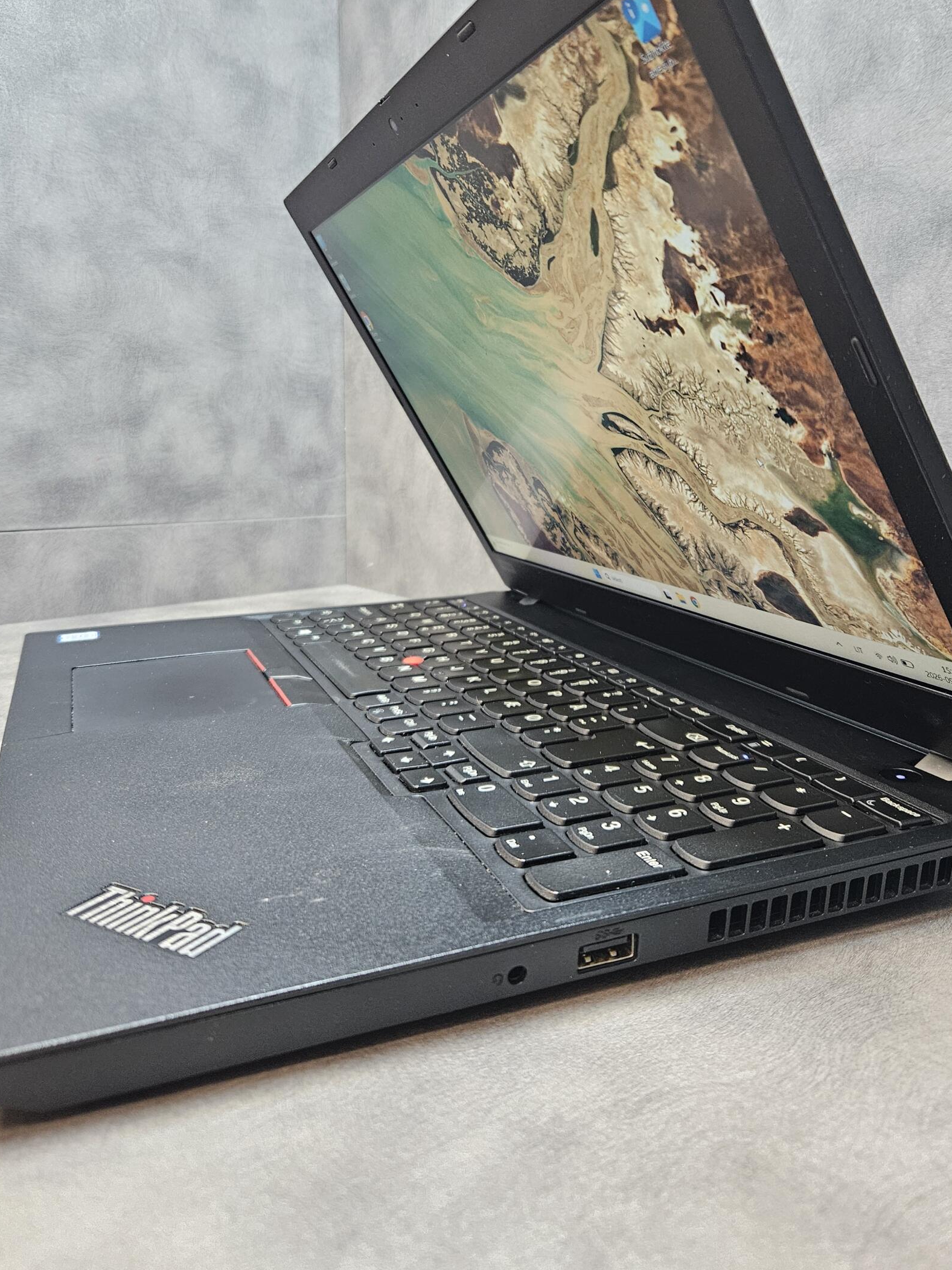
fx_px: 1027
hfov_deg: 49.7
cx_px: 525
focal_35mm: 28
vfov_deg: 62.9
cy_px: 510
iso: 500
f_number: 1.8
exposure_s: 1/100
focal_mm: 5.4
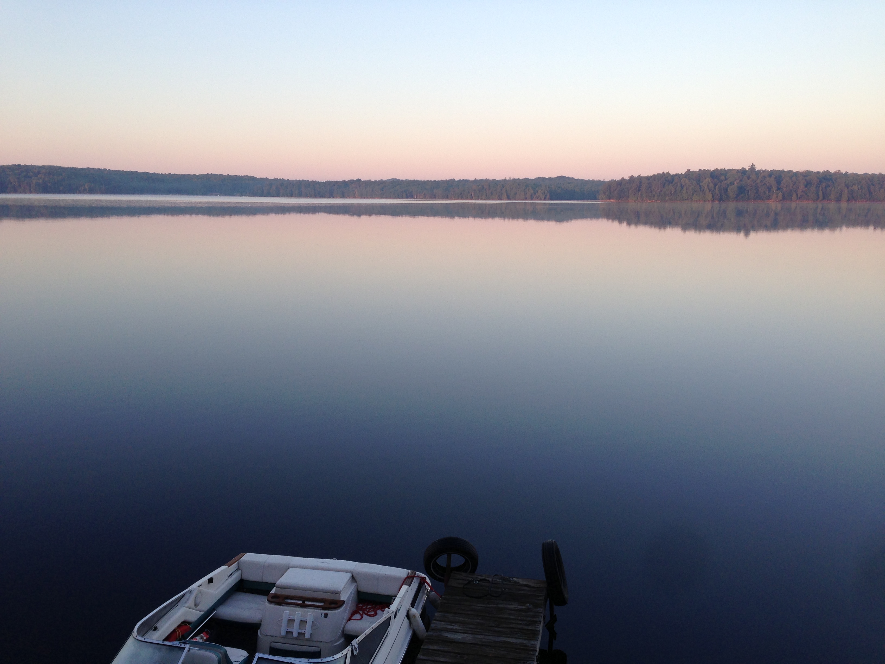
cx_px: 442
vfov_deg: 42.9
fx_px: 844
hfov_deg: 55.4
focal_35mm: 33
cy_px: 332
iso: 50
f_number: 2.4
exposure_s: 1/208
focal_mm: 4.13
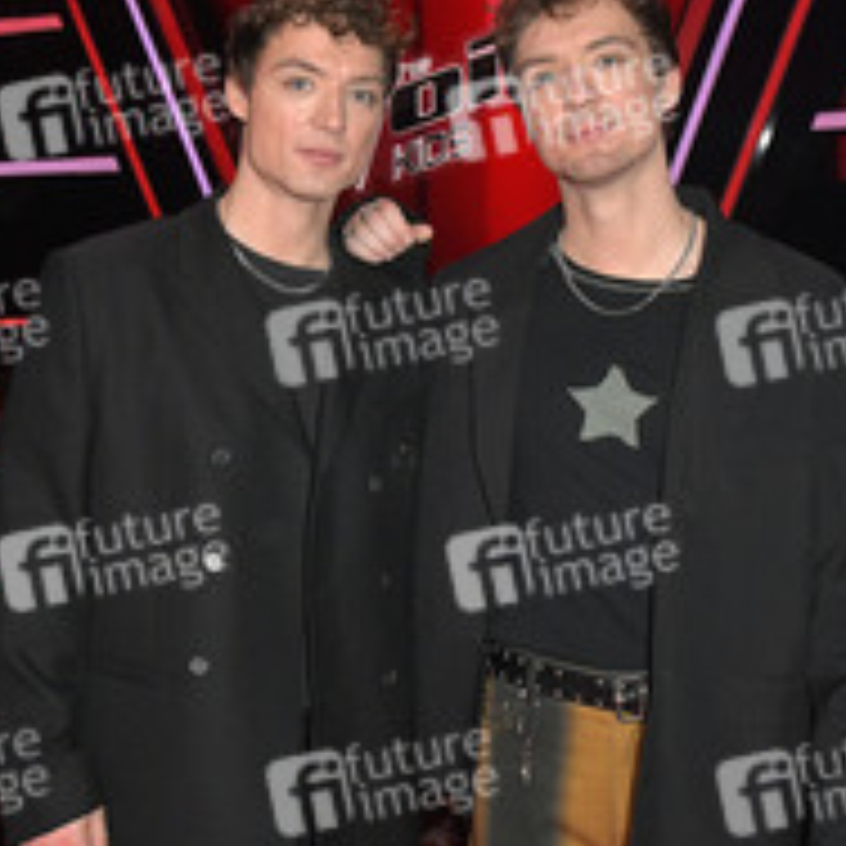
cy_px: 446
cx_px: 443
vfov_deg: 34.7
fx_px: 1355
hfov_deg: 34.7
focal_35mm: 49
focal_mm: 24
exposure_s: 1/200
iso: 2500
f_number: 7.1
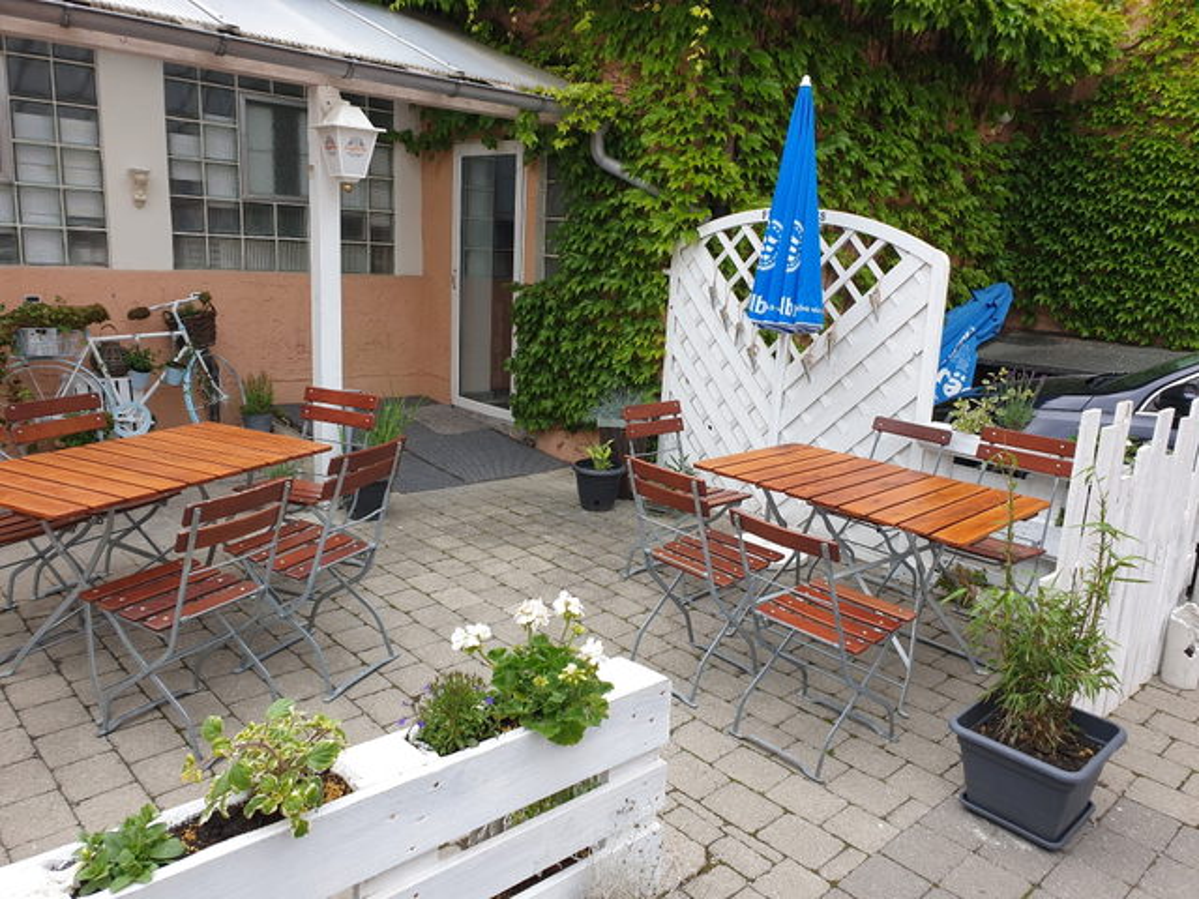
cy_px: 450
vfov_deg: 53.1
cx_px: 600
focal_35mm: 26
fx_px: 901
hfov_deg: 67.3
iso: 50
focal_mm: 4.3
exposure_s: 1/111
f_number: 2.4
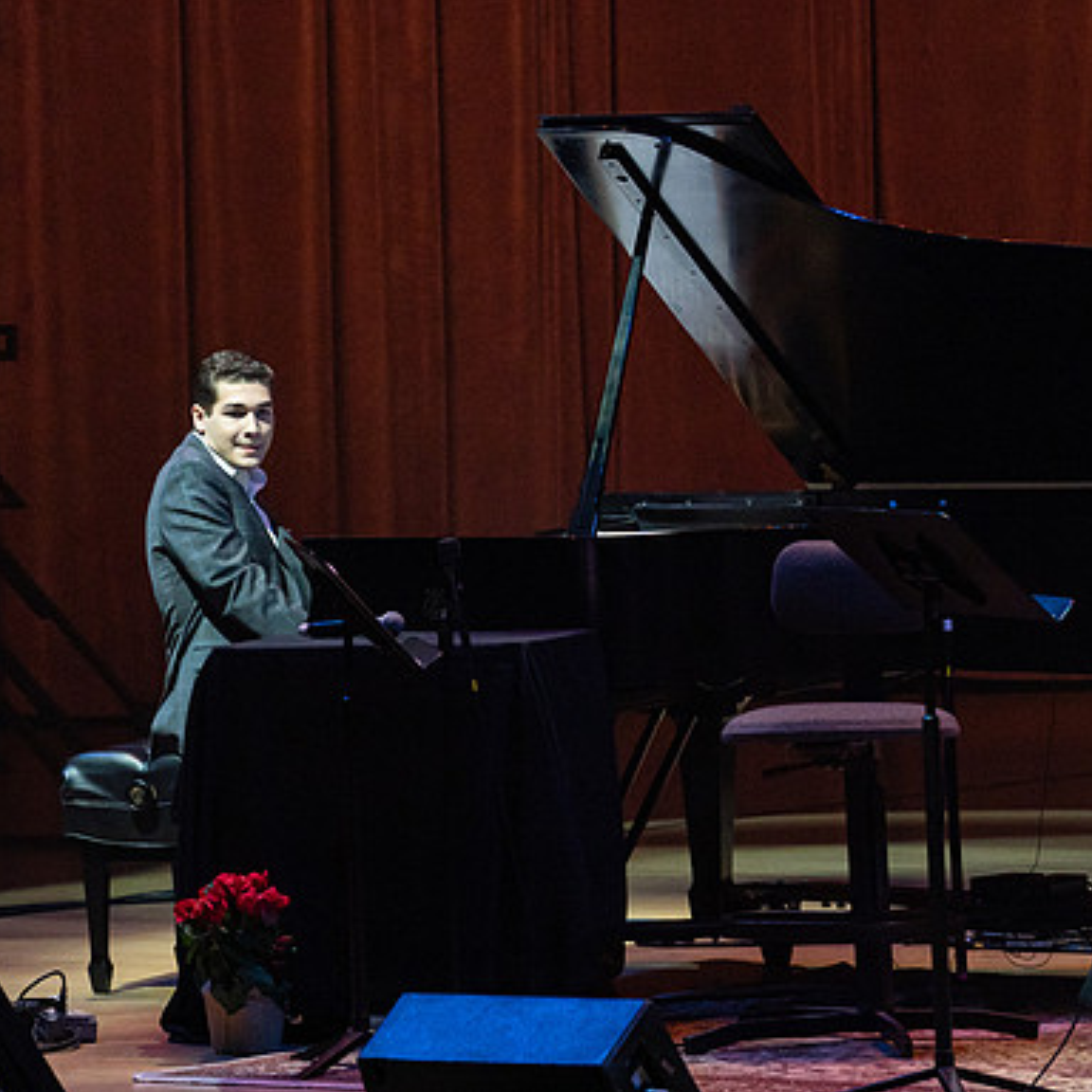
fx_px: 12563
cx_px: 284
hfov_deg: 5.0
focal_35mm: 352
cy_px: 452
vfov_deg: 5.0
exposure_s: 1/250
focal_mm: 200
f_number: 6.3
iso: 2500
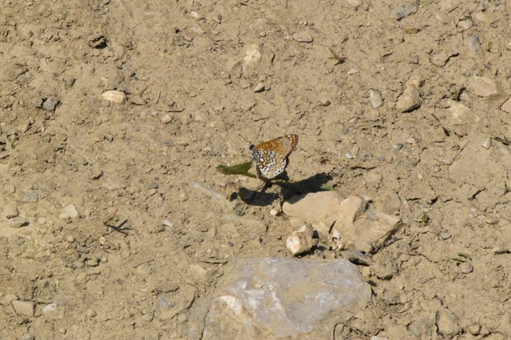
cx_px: 256
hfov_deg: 3.4
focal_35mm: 600
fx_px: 8512
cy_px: 170
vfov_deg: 2.3
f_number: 40
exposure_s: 1/640
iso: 3200
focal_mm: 400
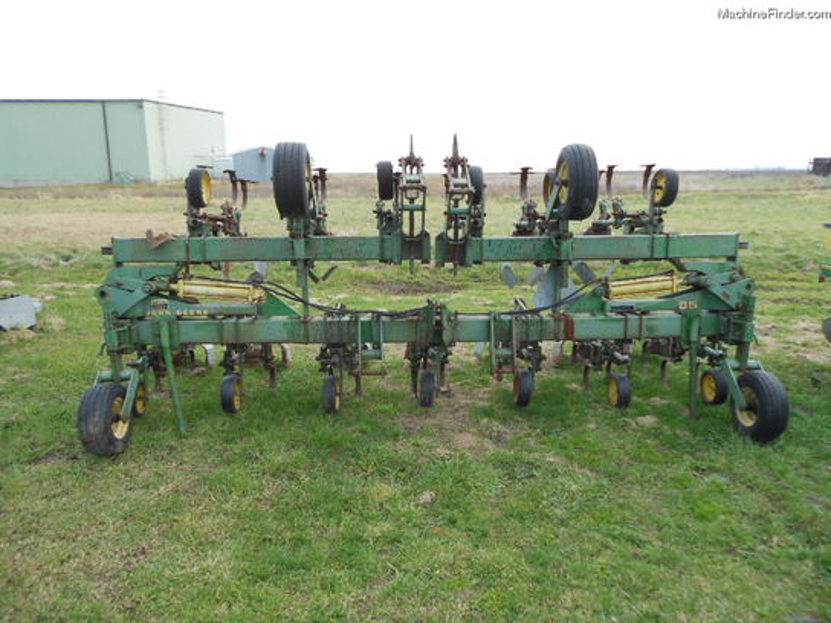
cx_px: 416
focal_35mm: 26
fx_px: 624
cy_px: 312
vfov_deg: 53.1
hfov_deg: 67.3
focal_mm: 4.6
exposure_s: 1/160
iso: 80
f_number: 3.2
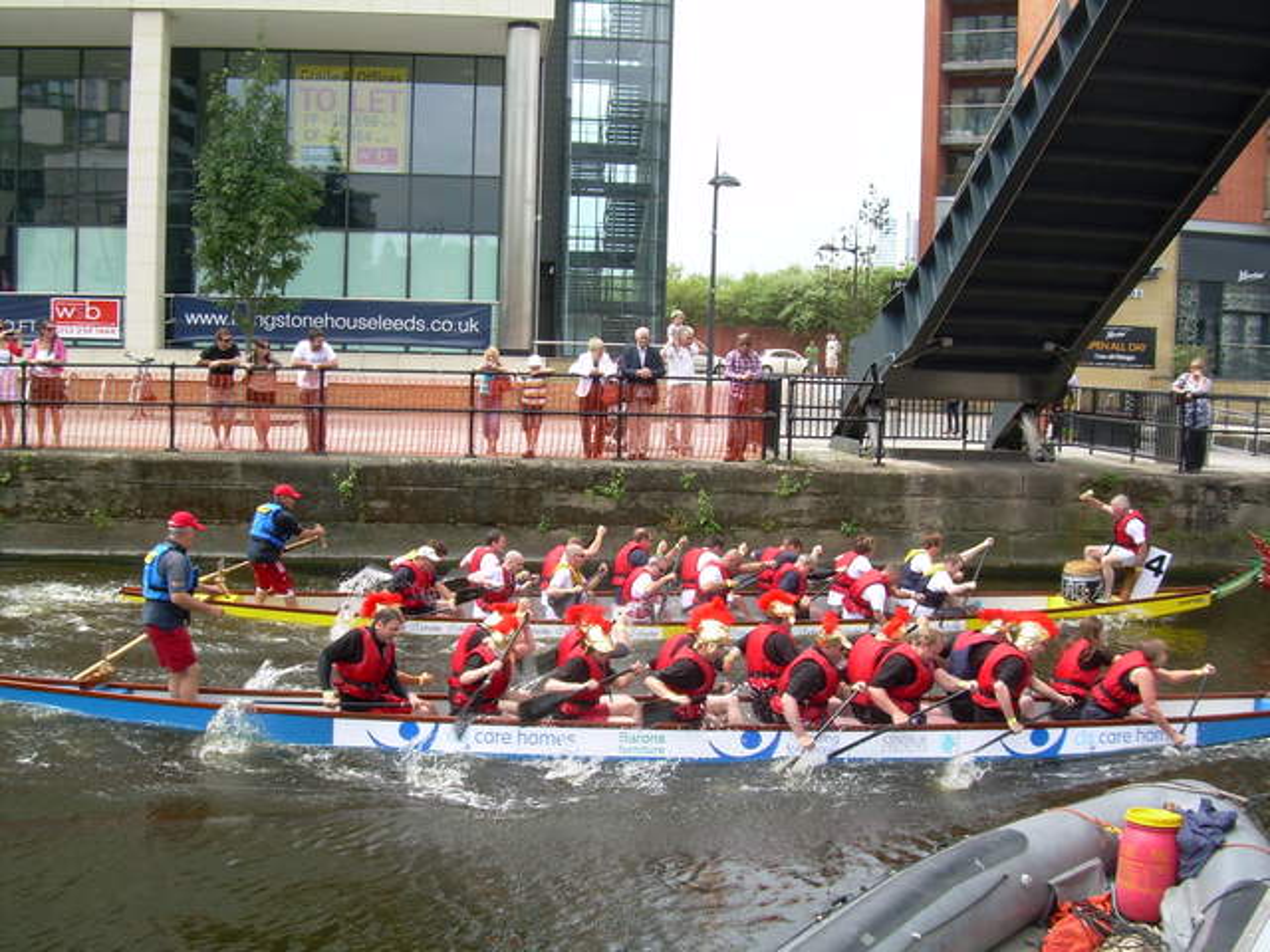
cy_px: 476
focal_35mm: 38
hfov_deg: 49.0
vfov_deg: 37.7
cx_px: 635
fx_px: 1394
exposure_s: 1/136
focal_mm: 6.3
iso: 50
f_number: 4.6
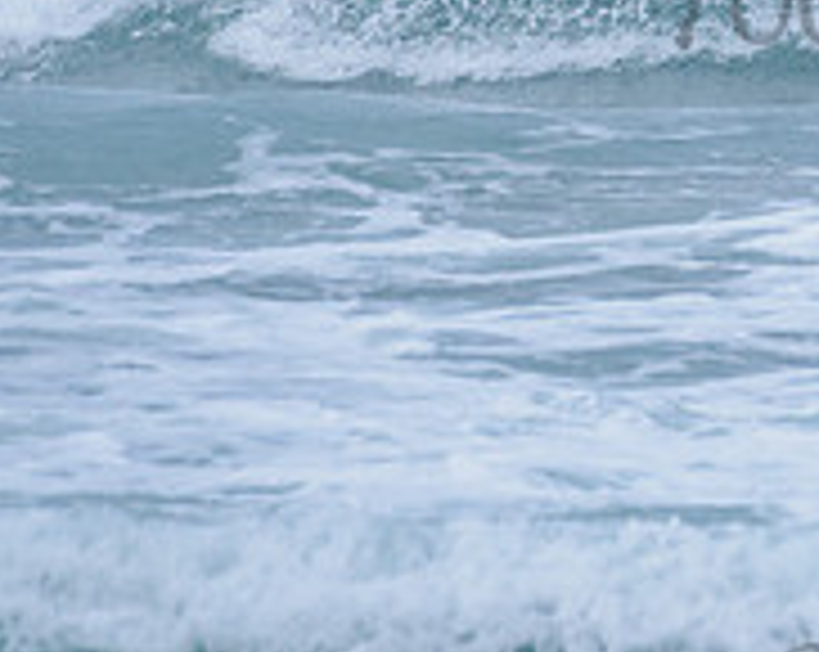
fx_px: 44432
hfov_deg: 1.1
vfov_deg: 0.8
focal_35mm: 1836
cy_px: -255
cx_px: 1124
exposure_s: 1/2000
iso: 2200
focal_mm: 500
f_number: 5.6
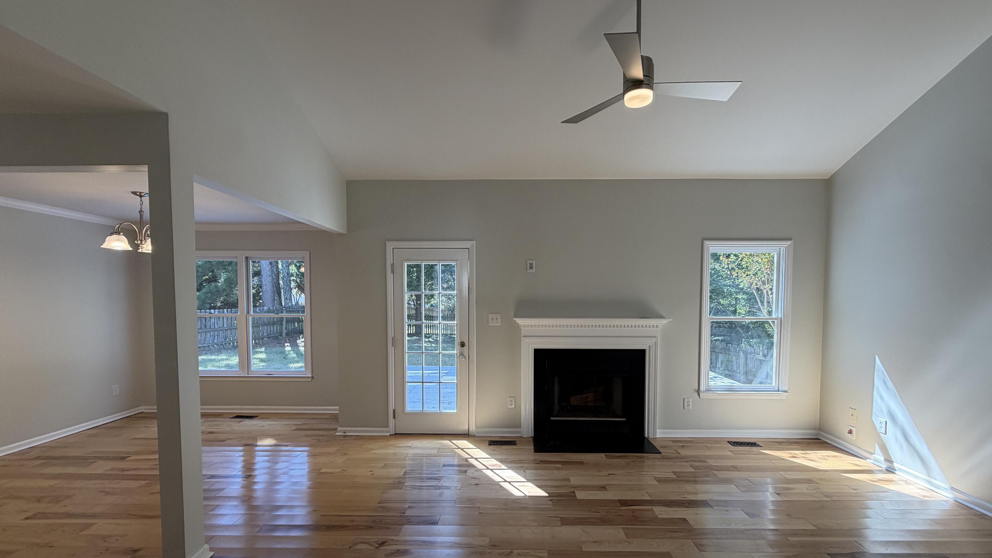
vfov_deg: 66.8
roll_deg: -0.4
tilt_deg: -2.8
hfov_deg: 99.3
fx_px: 421
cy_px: 319
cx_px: 510
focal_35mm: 16
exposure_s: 1/120
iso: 64
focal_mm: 2.22
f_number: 2.2
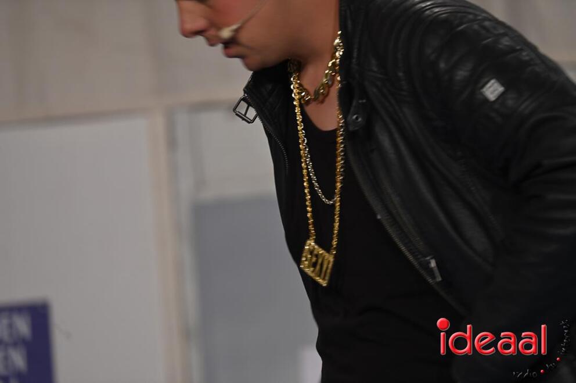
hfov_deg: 5.2
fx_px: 6393
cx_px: 288
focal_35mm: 400
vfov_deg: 3.4
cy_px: 192
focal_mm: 400
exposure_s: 1/50
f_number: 5.6
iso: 1250
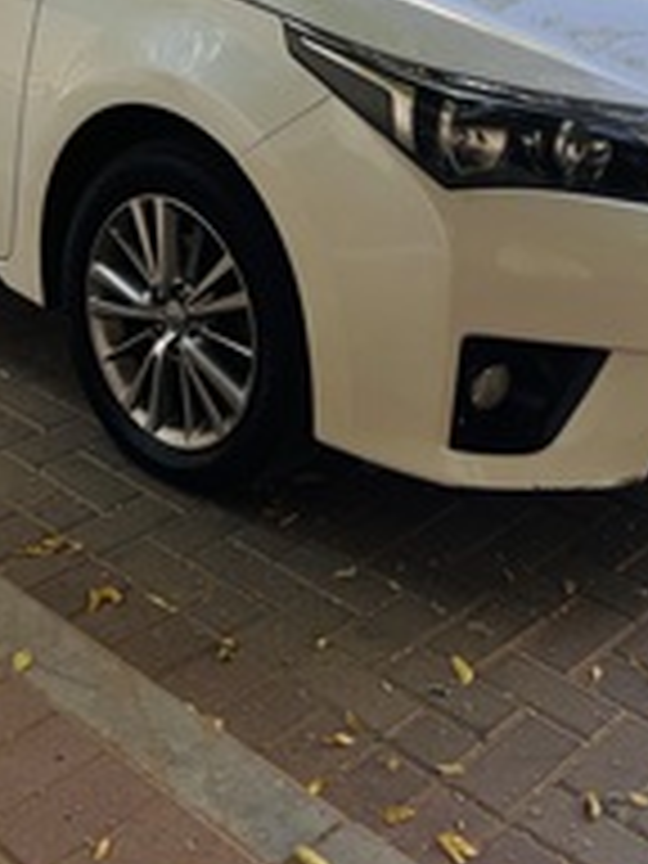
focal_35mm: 57
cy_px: -128
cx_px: 254
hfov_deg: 25.6
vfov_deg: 29.7
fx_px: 1423
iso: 80
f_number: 1.78
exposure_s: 1/1151
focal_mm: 6.76
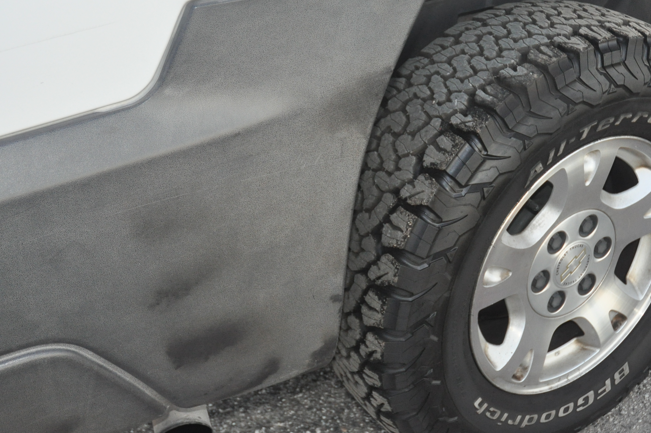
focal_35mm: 54
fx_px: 970
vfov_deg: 25.1
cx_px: 445
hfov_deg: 36.6
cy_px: 218
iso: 800
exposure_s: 1/60
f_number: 3.8
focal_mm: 25
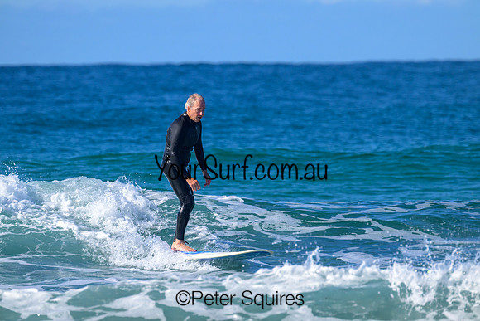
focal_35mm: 610
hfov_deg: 3.4
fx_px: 8135
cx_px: 240
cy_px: 160
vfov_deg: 2.3
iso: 640
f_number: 11
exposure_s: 1/2000
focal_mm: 610
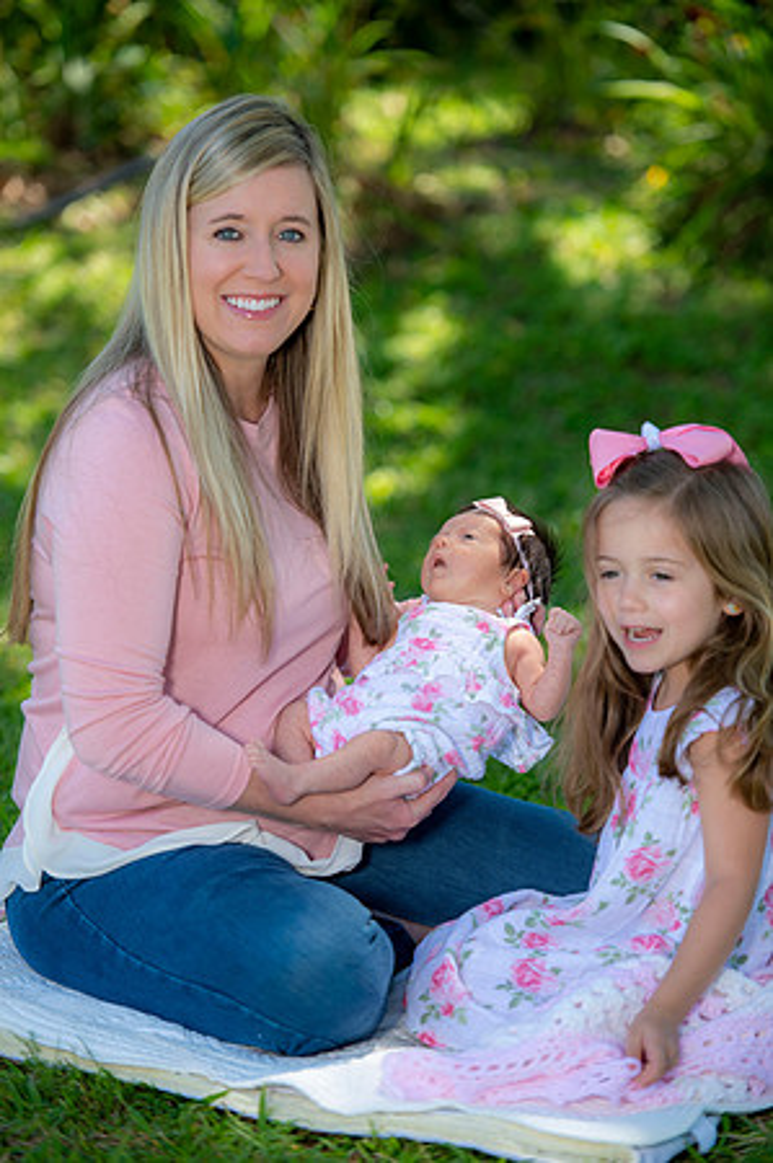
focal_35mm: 145
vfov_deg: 14.2
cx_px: 386
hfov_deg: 9.4
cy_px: 582
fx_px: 4681
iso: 100
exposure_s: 1/250
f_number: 2.8
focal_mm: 145
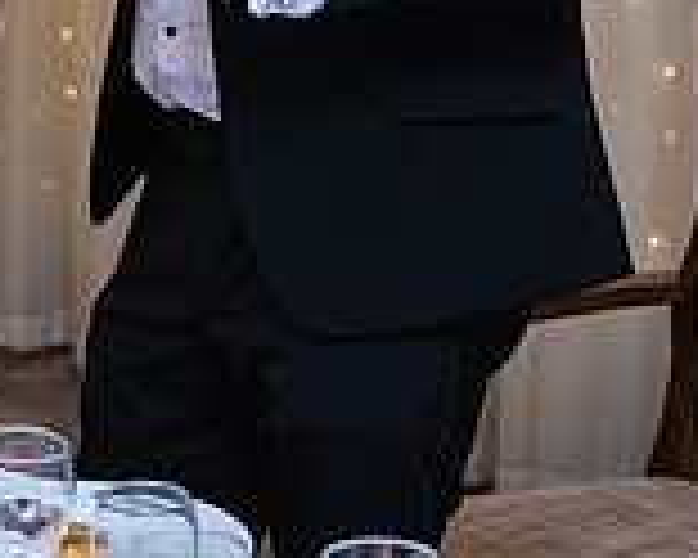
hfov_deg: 9.8
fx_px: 4070
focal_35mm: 197
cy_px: -223
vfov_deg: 7.7
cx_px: 266
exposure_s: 1/160
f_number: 3.5
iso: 1000
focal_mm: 56
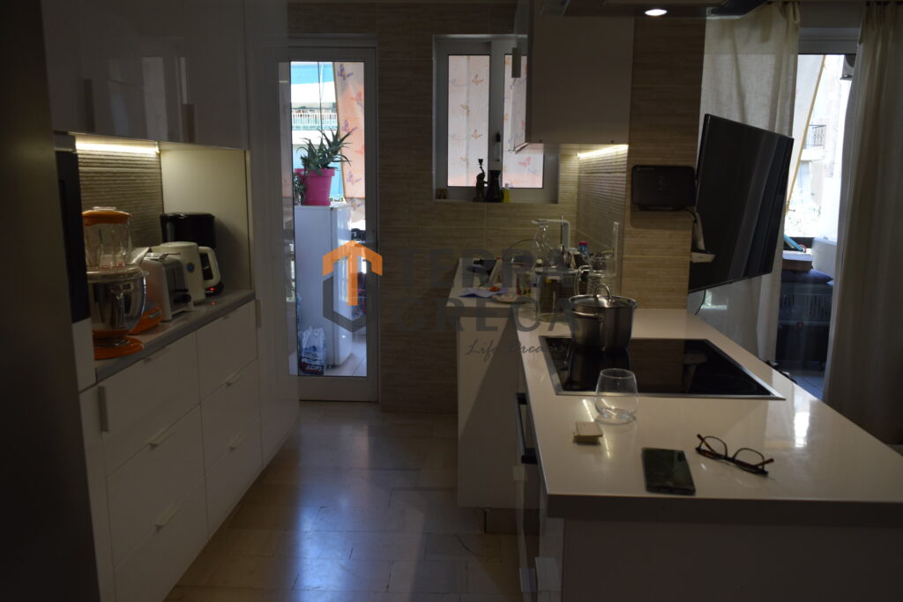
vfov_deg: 47.9
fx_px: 677
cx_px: 452
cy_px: 301
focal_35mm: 27
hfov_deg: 67.4
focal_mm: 18
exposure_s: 1/100
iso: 400
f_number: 5
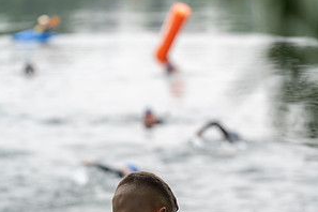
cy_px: 236
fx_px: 1740
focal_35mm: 197
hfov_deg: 10.4
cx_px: 158
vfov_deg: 6.9
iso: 1000
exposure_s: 1/800
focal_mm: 130
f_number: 4
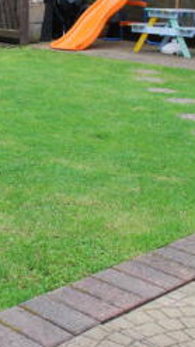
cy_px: 46
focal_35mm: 75
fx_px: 689
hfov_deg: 15.2
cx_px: -74
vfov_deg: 27.4
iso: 200
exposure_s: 1/80
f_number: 4.5
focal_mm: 18
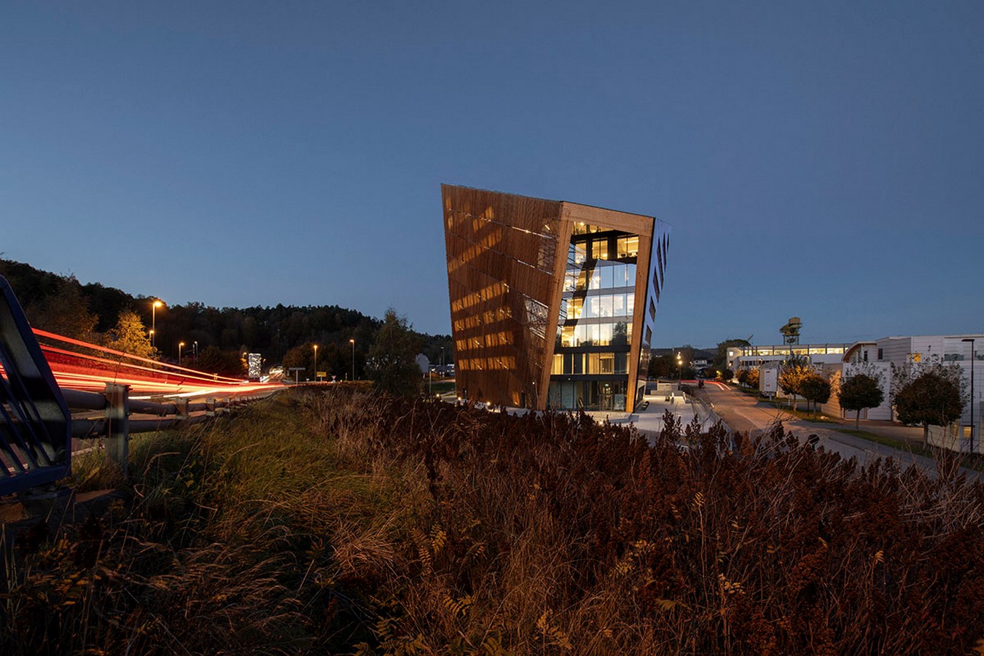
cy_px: 328
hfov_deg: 100.4
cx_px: 492
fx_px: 410
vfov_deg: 77.3
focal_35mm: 15
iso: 64
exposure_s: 8
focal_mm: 15
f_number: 8
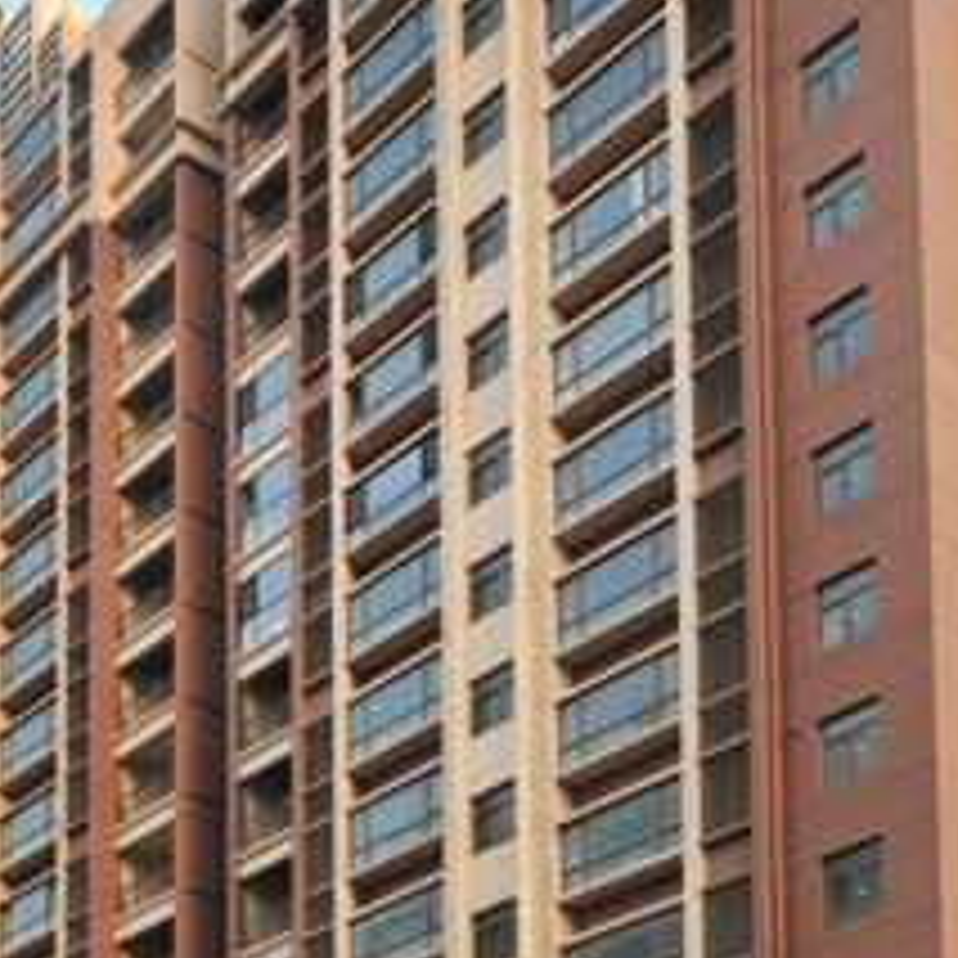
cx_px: 139
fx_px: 1597
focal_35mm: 51
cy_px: 1048
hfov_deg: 32.1
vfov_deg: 30.1
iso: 100
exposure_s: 1/60
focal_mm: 16
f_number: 7.1
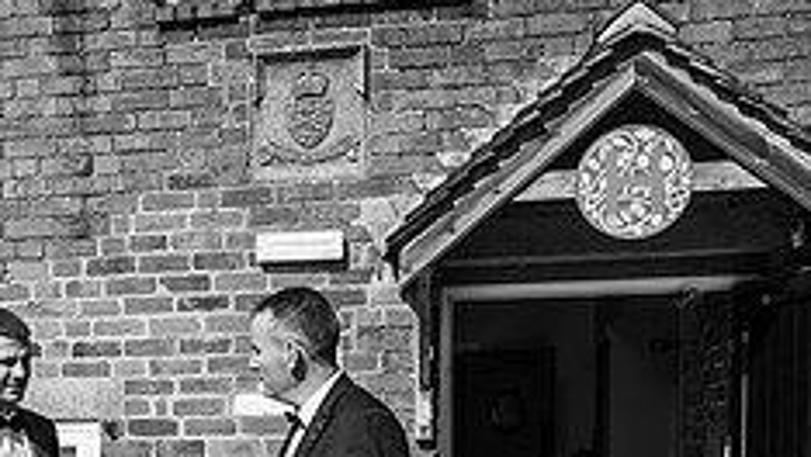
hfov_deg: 28.8
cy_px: 570
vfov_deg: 16.5
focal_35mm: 70
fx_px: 1506
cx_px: 66
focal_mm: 27
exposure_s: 1/2000
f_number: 2.8
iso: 100
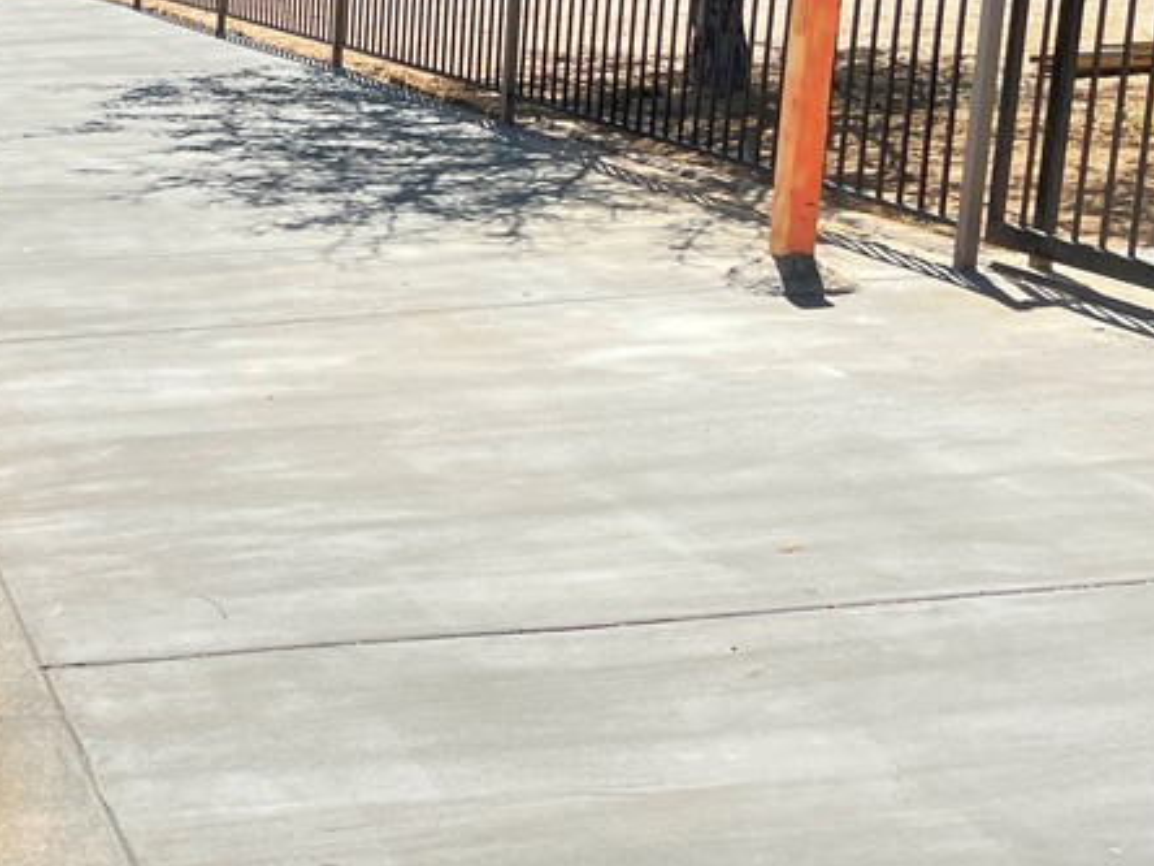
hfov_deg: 29.2
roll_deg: -0.3
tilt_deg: -9.1
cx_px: -101
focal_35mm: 60
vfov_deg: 24.2
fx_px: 2000
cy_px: 224
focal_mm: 4.2
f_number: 1.6
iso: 32
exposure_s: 1/1887
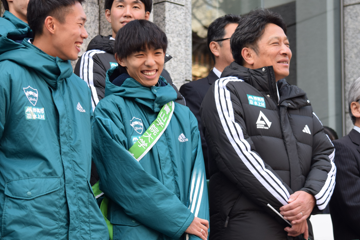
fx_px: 1797
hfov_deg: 11.4
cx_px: 173
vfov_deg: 7.6
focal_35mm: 180
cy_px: 136
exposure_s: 1/125
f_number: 5.6
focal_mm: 85
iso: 400
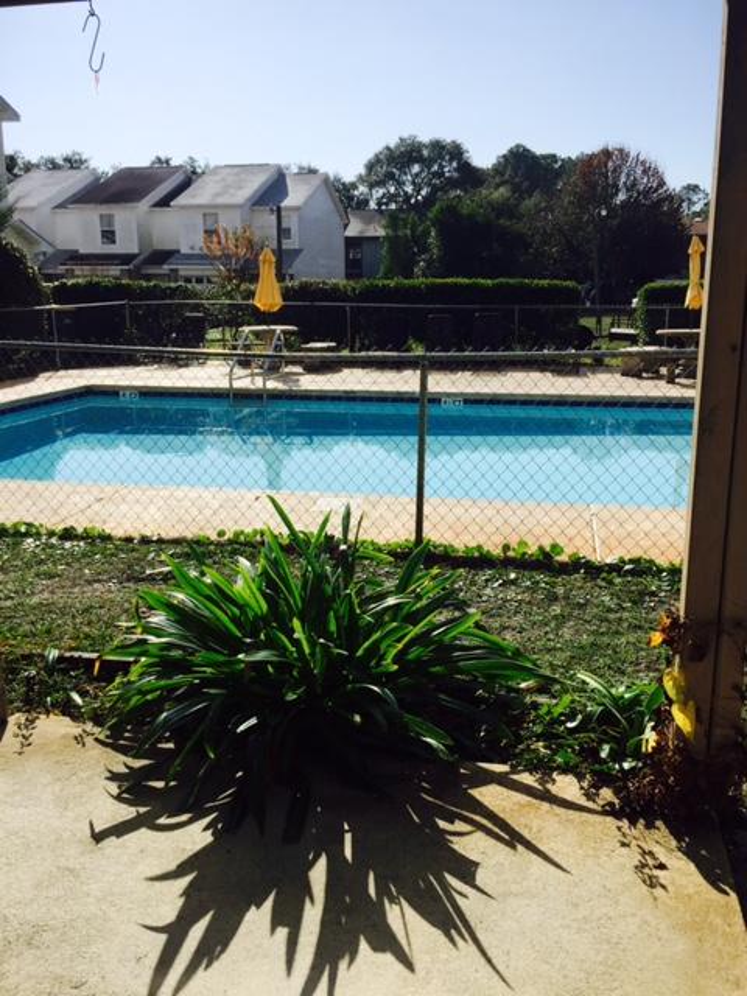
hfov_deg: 48.2
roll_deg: -0.1
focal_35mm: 29
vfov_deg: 61.7
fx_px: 834
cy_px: 498
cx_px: 374
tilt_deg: -11.8
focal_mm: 4.15
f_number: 2.2
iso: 32
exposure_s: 1/3597
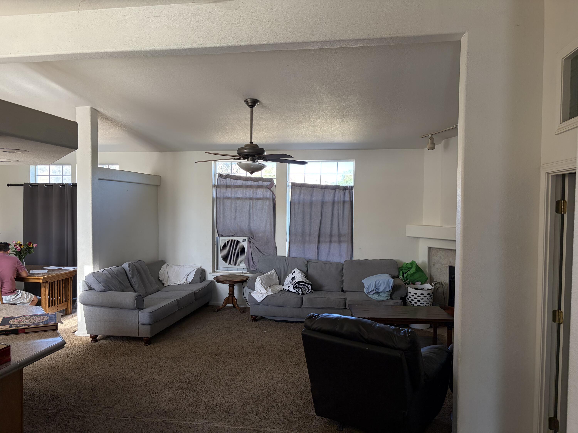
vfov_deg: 53.1
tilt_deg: +0.6
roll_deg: -0.2
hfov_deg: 67.3
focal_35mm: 26
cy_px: 216
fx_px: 434
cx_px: 289
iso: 125
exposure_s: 1/109
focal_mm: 5.96
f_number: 1.6
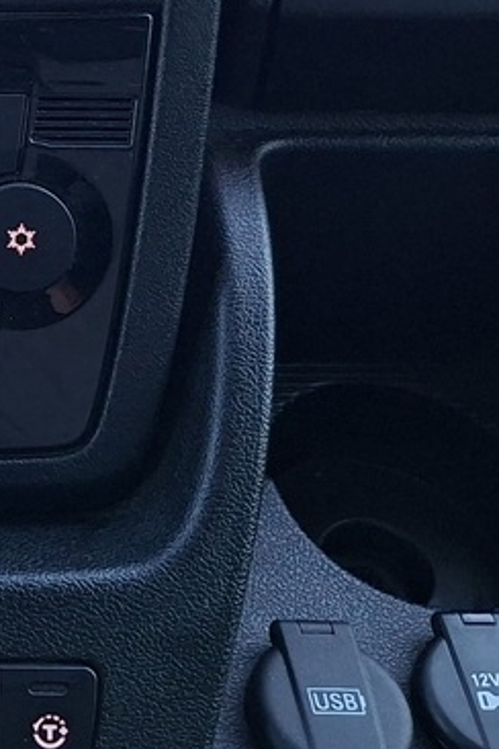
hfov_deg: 12.9
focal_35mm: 94
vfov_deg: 21.1
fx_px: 1954
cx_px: -456
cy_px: 35
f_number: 1.8
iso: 320
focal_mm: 5.54
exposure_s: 1/100
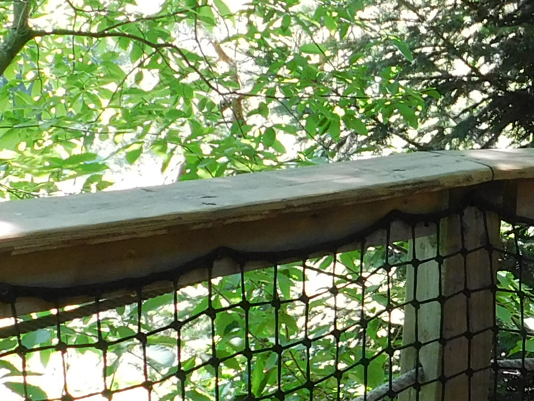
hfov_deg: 18.0
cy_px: 294
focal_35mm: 106
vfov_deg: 13.9
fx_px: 1635
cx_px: 560
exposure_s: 1/50
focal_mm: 4
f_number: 3
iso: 125
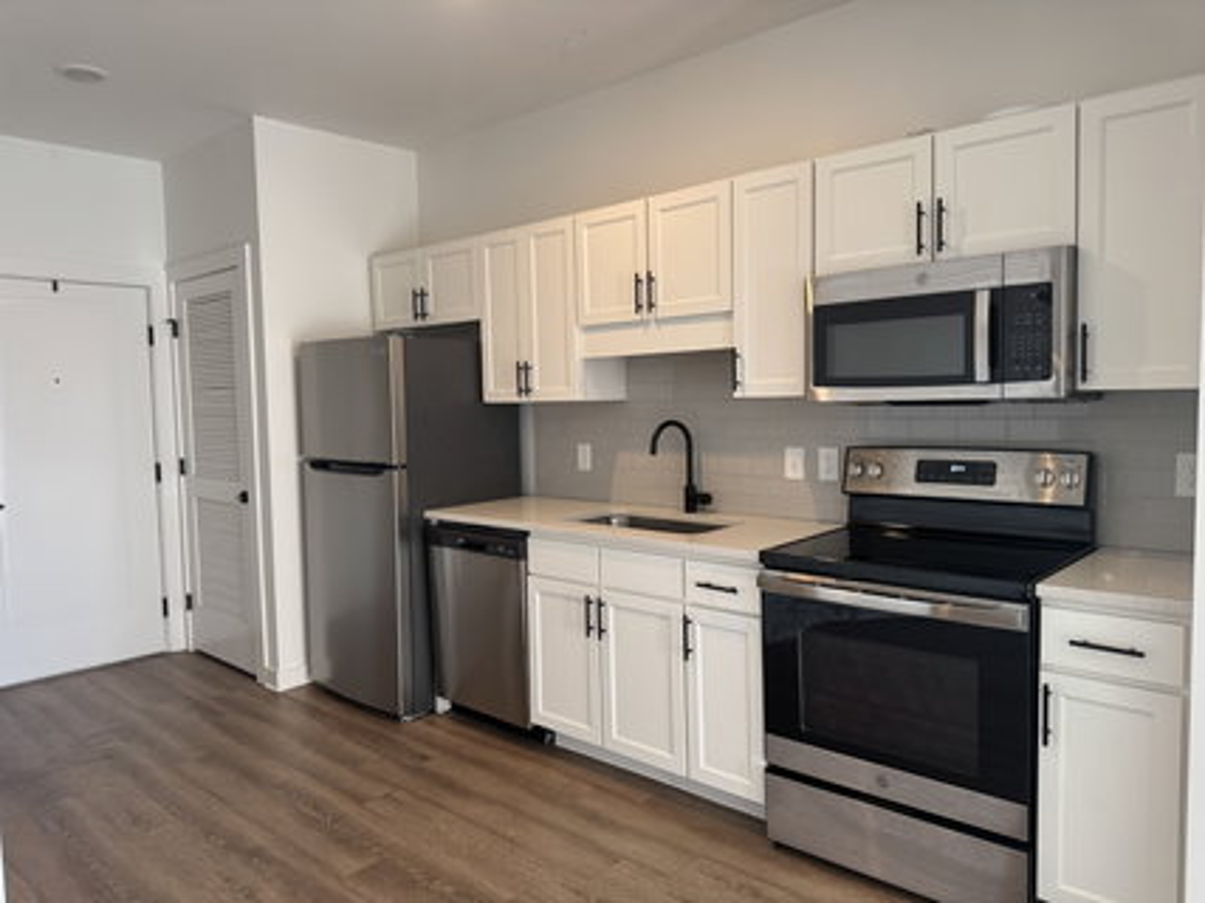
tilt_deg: -3.7
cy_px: 452
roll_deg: +0.7
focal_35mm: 24
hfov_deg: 71.6
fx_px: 835
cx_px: 602
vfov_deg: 56.8
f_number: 1.78
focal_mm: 6.76
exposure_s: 1/120
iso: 160
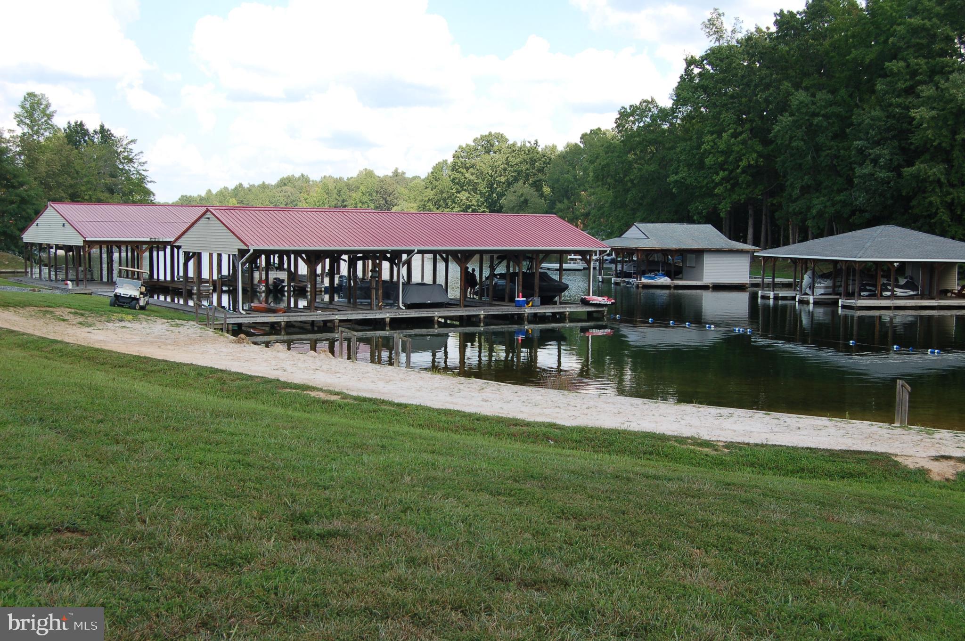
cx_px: 482
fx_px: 1125
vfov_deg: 31.8
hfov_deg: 46.4
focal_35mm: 42
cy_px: 320
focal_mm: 28
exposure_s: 1/200
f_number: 7.1
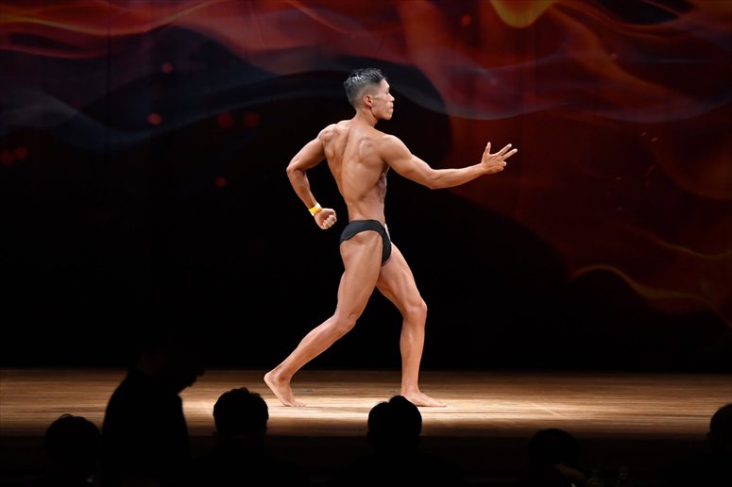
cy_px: 244
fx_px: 4105
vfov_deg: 6.8
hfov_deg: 10.2
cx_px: 366
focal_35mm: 202
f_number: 5.6
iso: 3200
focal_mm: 135
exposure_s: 1/400
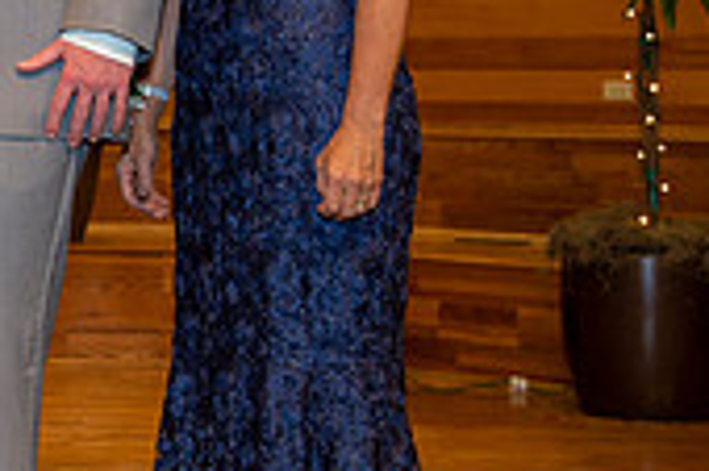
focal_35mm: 116
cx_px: -171
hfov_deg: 16.8
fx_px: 2282
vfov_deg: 11.7
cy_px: 33
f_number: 3.5
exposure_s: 1/160
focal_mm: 34
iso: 800
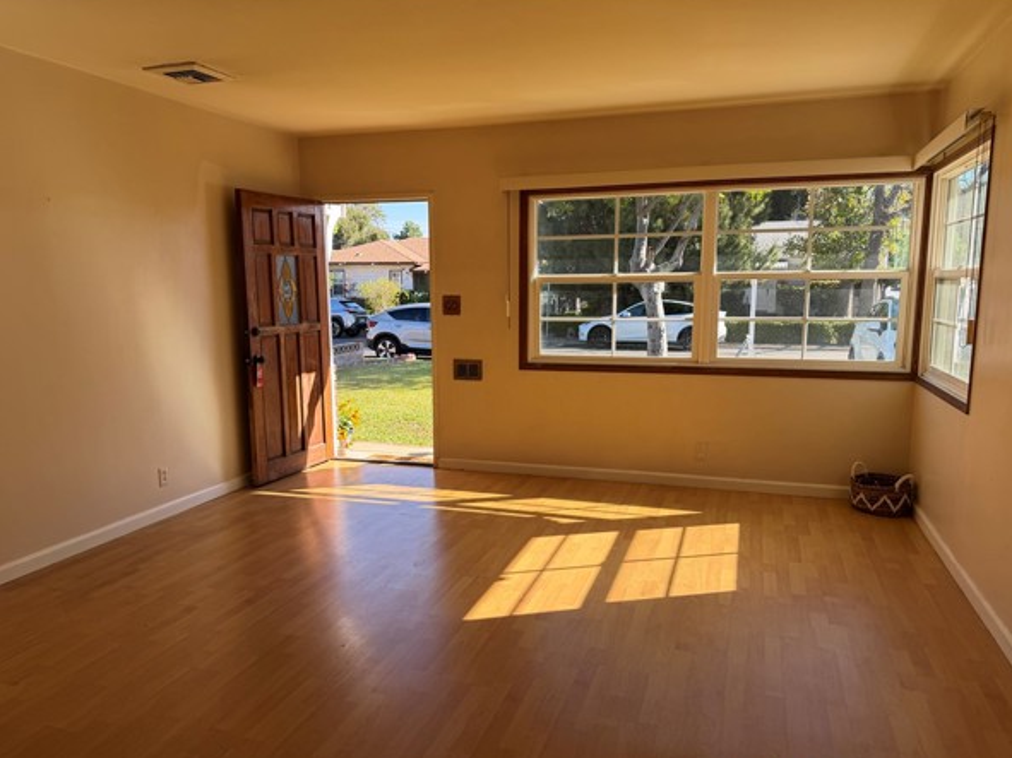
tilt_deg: -10.2
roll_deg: +0.2
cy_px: 399
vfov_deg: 53.0
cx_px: 491
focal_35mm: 26
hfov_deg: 67.3
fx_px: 760
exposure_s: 1/1032
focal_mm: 6.76
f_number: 1.78
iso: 100
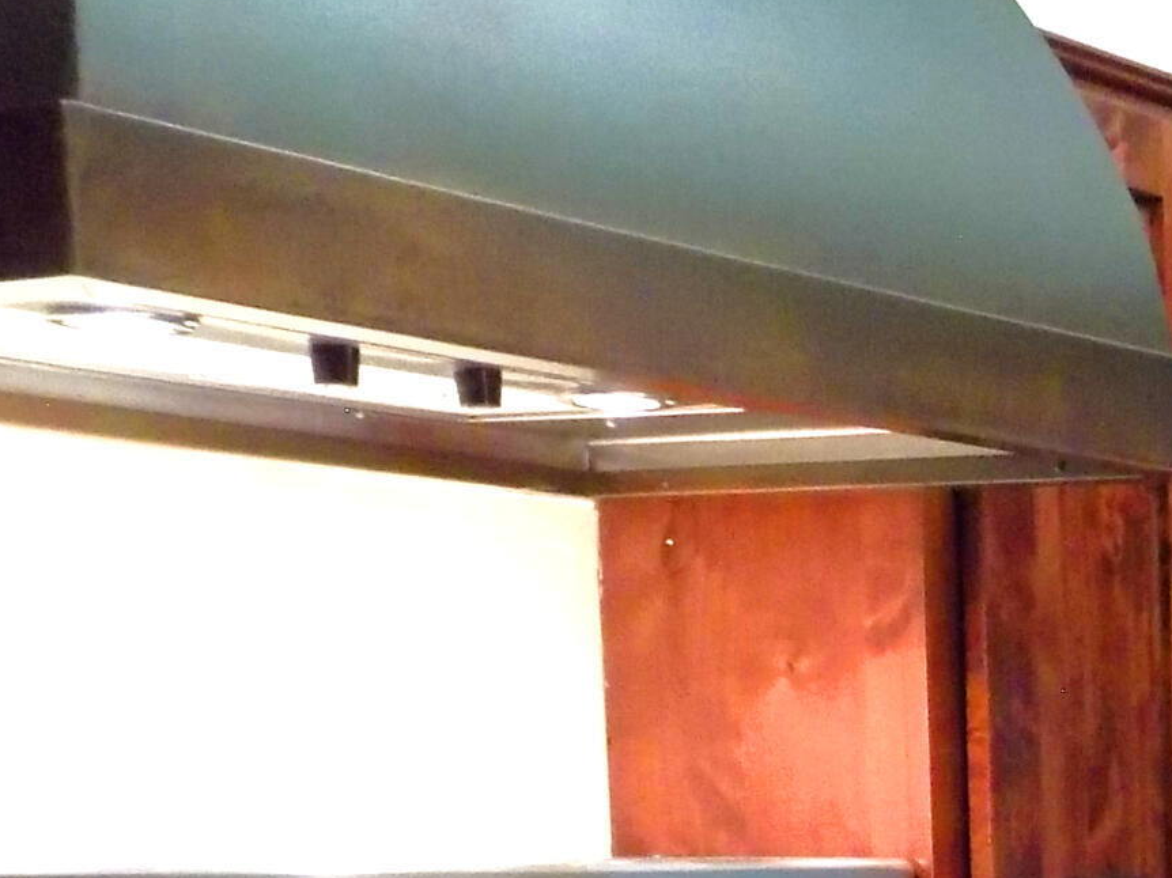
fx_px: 3182
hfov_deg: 18.7
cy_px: 1403
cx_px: 1708
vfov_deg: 14.4
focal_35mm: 94
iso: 400
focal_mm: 4.8
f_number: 3.2
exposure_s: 1/30
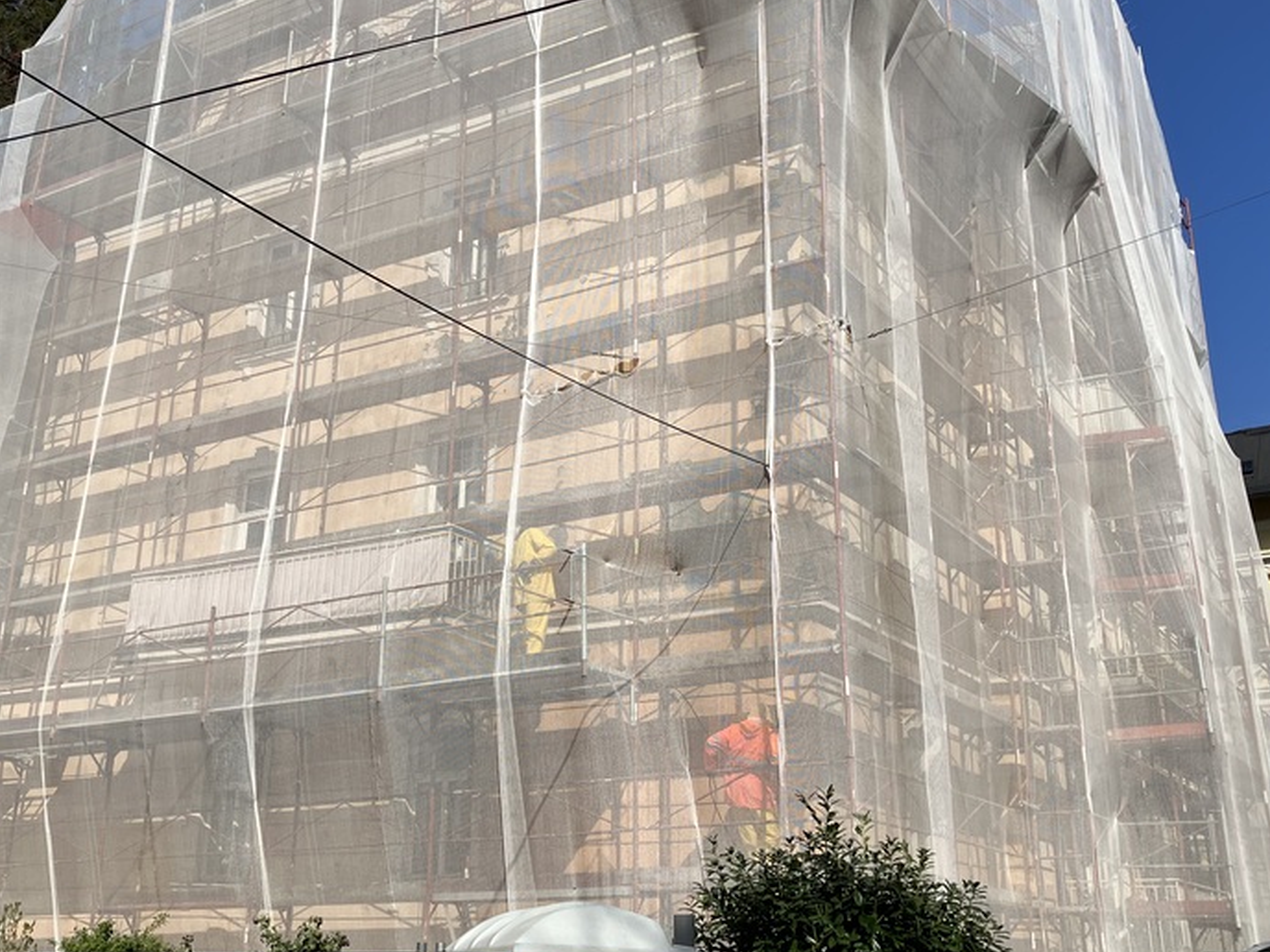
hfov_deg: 45.8
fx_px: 1504
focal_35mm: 41
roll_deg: -0.4
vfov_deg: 35.0
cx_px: 633
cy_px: 373
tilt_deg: +23.5
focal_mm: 3.99
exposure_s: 1/3745
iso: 32
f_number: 1.8
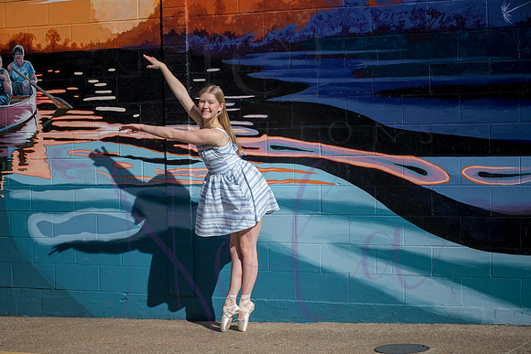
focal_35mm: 91
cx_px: 251
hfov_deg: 22.4
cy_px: 187
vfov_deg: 15.1
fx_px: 1340
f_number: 11
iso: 400
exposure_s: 1/1000
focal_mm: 86
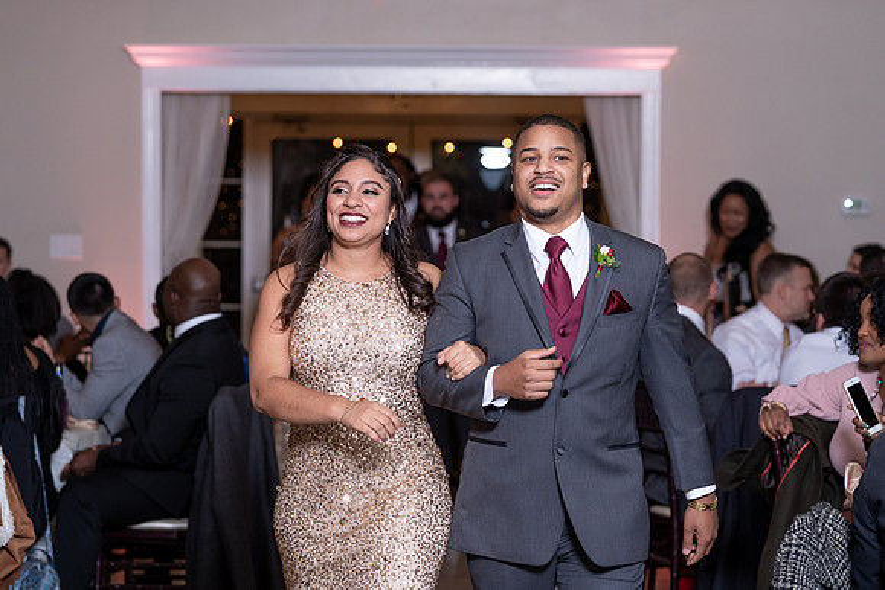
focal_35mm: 131
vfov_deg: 10.4
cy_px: 233
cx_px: 461
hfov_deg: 15.6
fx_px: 3229
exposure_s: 1/200
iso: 800
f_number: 4
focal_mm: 102
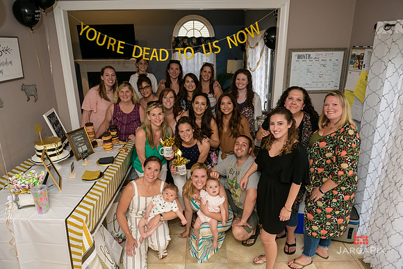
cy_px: 134
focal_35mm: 24
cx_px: 202
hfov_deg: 73.7
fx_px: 269
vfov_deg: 53.2
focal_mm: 24
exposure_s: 1/125
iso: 1600
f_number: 5
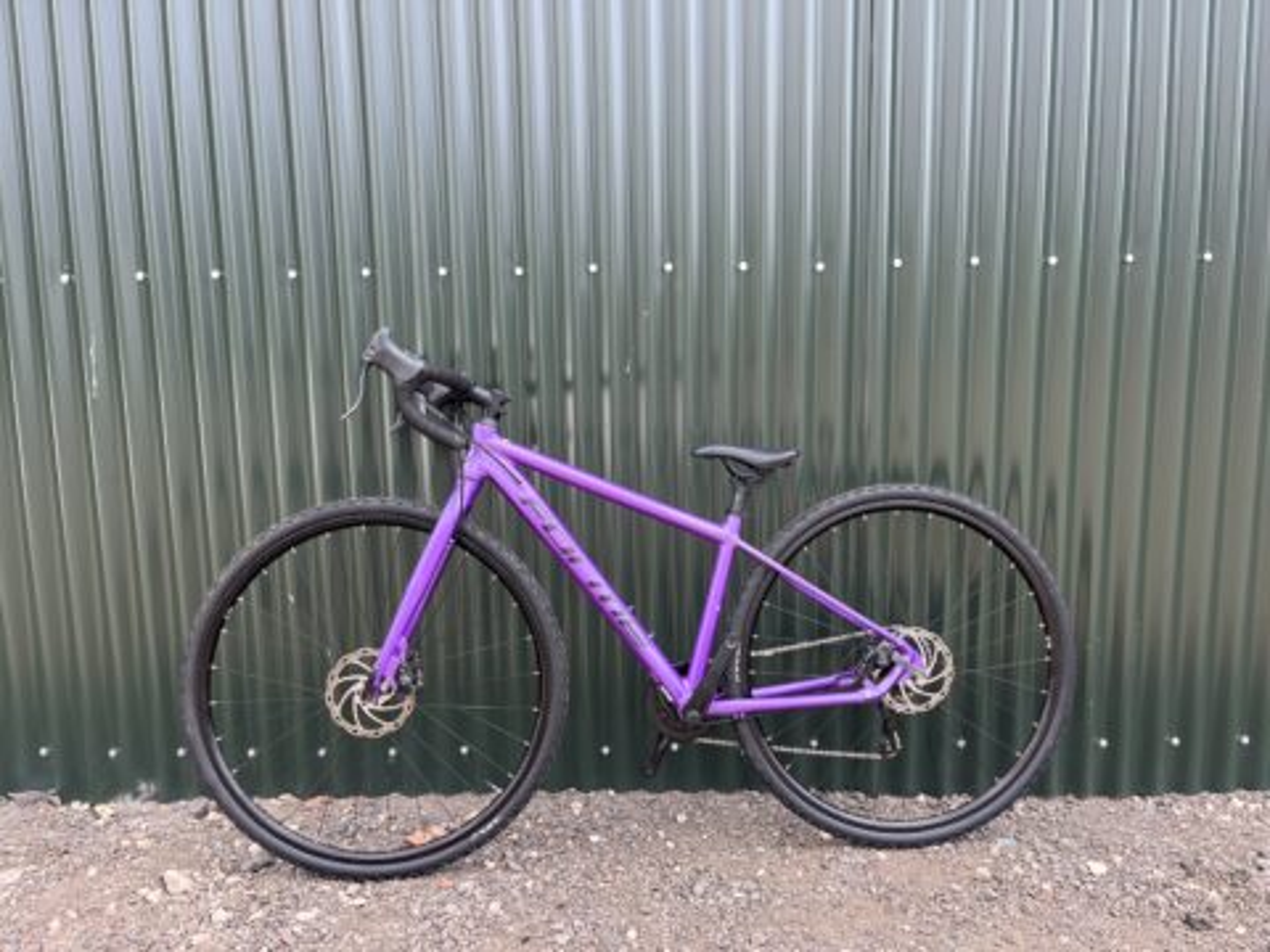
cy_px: 476
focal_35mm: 26
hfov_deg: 67.3
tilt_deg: -8.0
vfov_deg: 53.1
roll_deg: +0.6
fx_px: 954
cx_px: 635
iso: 50
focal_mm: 5.1
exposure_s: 1/452
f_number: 1.6
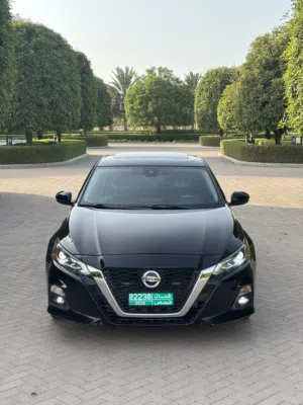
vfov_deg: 36.8
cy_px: 202
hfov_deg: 28.0
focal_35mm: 52
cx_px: 152
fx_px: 607
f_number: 1.6
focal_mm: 5.96
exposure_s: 1/611
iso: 32
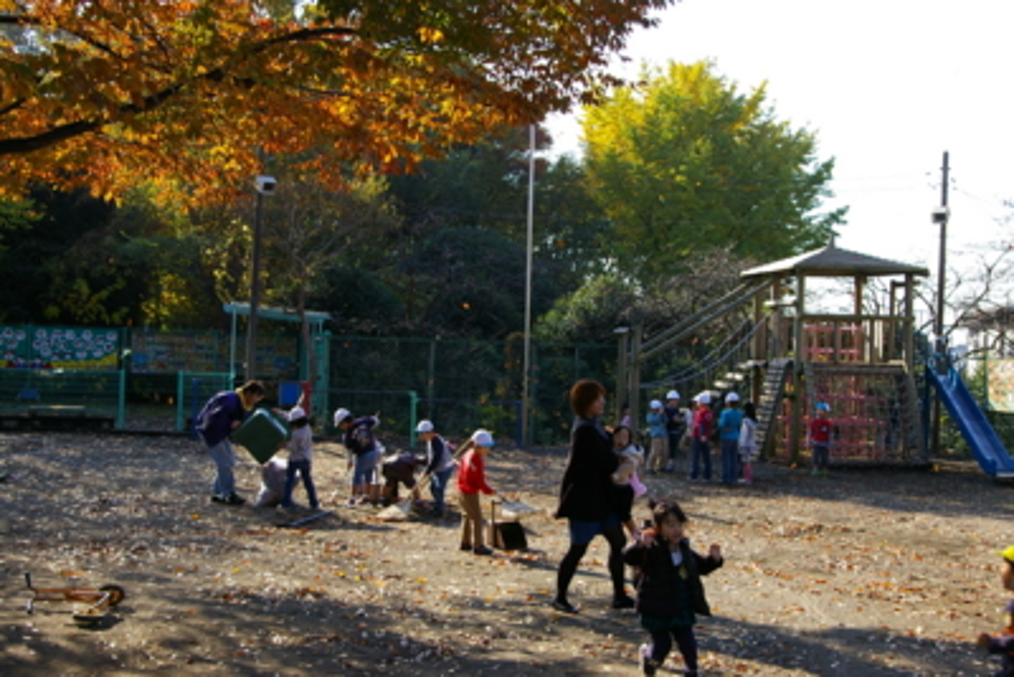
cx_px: 507
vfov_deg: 29.0
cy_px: 338
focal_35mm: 46
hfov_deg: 42.3
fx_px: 1310
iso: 200
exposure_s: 1/180
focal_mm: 31
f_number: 6.7
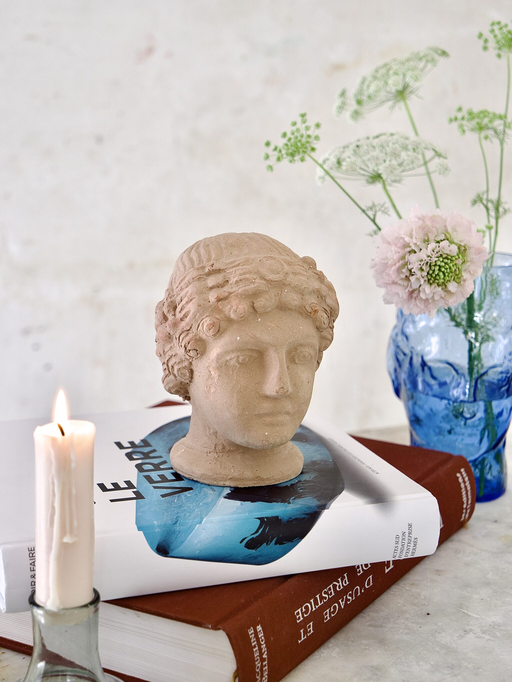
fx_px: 1420
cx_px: 256
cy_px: 341
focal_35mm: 72
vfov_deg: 27.0
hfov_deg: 20.4
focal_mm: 36
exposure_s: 1/100
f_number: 3.9
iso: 200
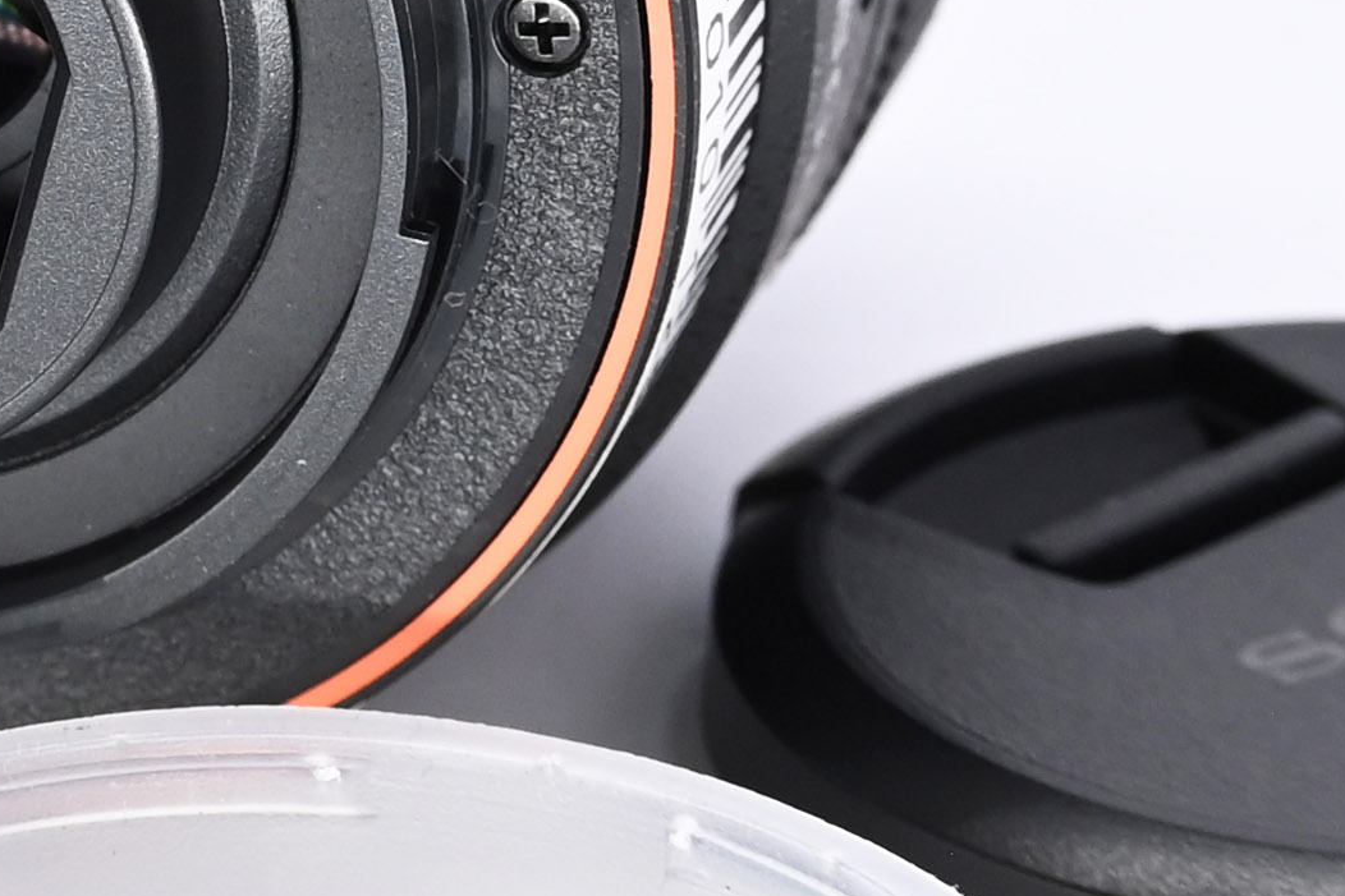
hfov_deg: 6.8
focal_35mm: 303
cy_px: -78
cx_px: -120
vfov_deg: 4.5
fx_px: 11318
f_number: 9
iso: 500
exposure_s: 1/160
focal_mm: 54
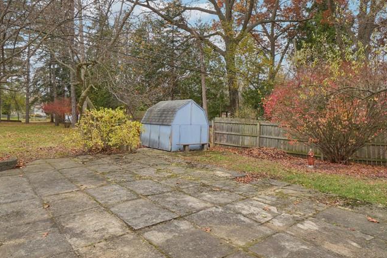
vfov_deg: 52.9
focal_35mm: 24
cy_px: 110
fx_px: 258
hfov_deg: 73.8
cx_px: 190
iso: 250
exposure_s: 1/30
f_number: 8
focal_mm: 10
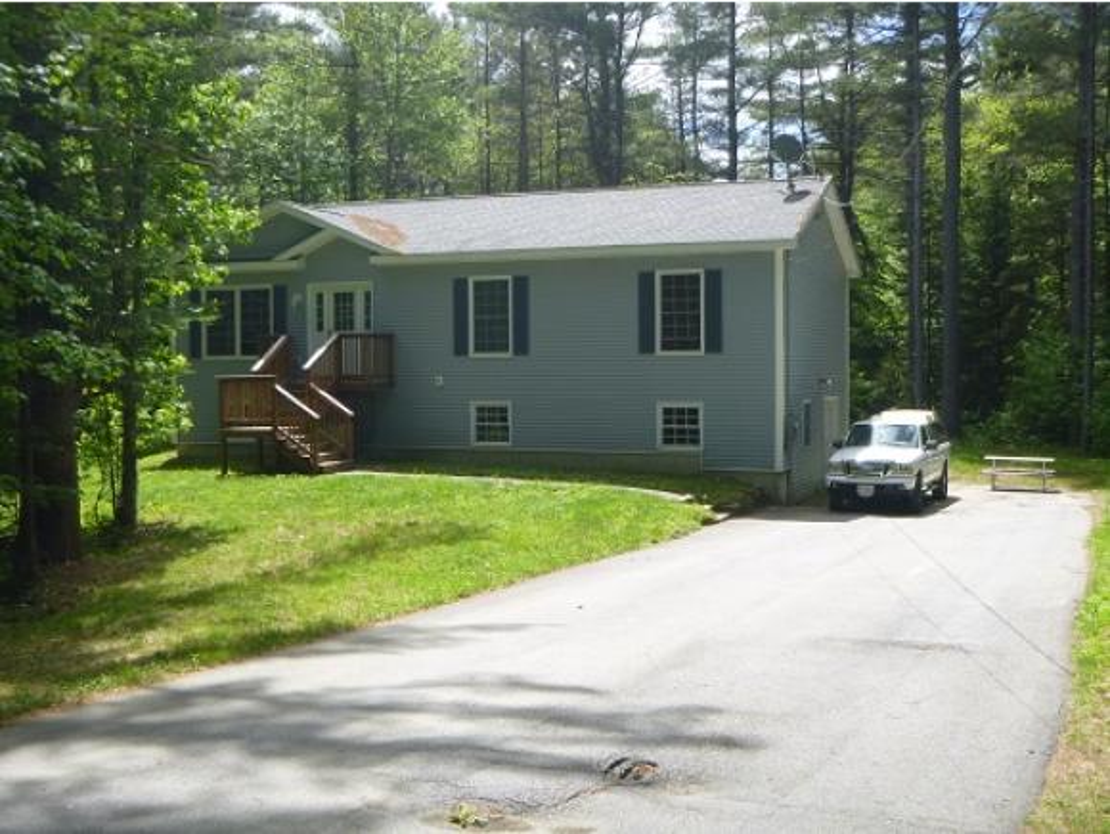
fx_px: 1316
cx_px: 555
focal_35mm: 41
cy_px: 417
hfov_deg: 45.7
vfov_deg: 35.2
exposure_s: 1/200
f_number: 4.6
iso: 100
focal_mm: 7.3
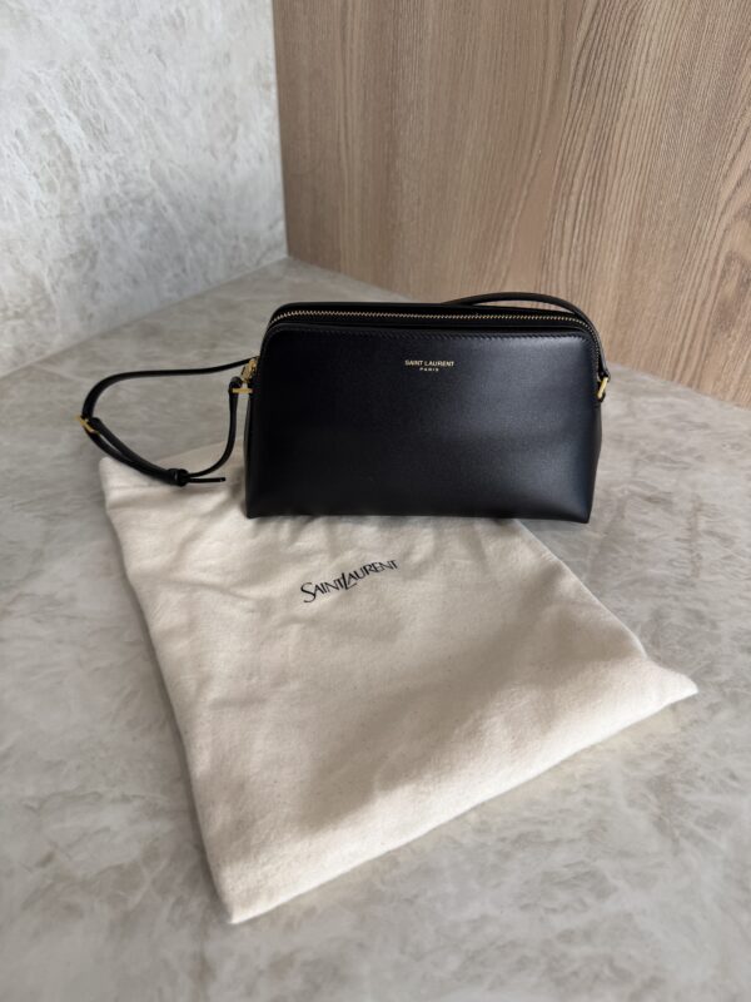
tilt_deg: -39.5
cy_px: 501
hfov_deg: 56.8
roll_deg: -2.3
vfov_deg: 71.6
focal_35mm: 24
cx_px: 376
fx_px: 694
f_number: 1.78
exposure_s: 1/120
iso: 64
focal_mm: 6.76
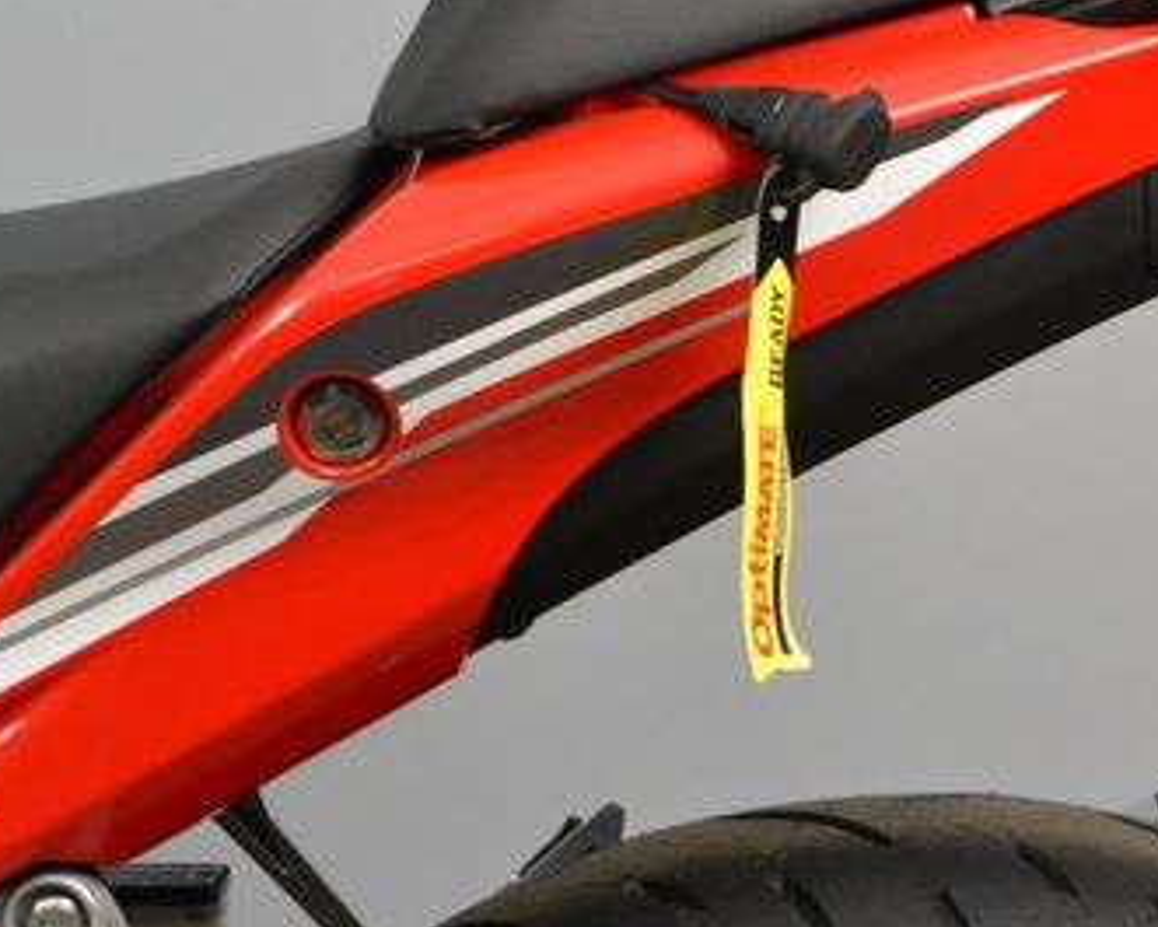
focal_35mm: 150
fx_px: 5139
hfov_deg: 12.7
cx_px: 1067
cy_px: 394
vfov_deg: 10.3
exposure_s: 1/60
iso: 3200
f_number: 11
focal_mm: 55
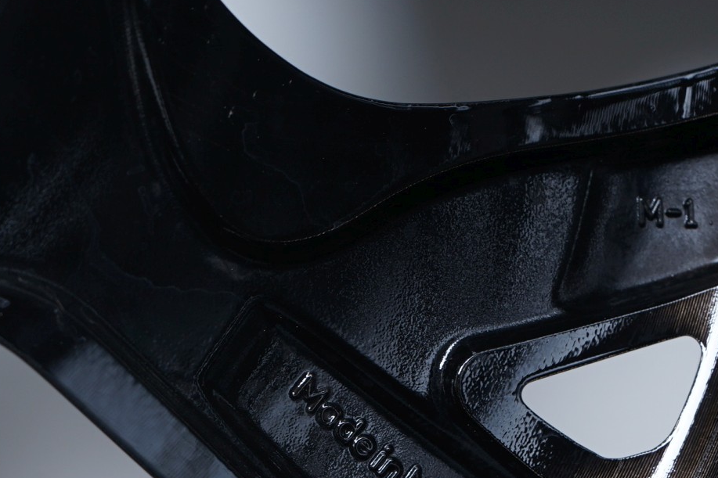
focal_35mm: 90
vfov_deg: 14.9
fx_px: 1795
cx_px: 427
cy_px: 475
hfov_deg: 22.6
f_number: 7.1
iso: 250
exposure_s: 1/100
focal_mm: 43
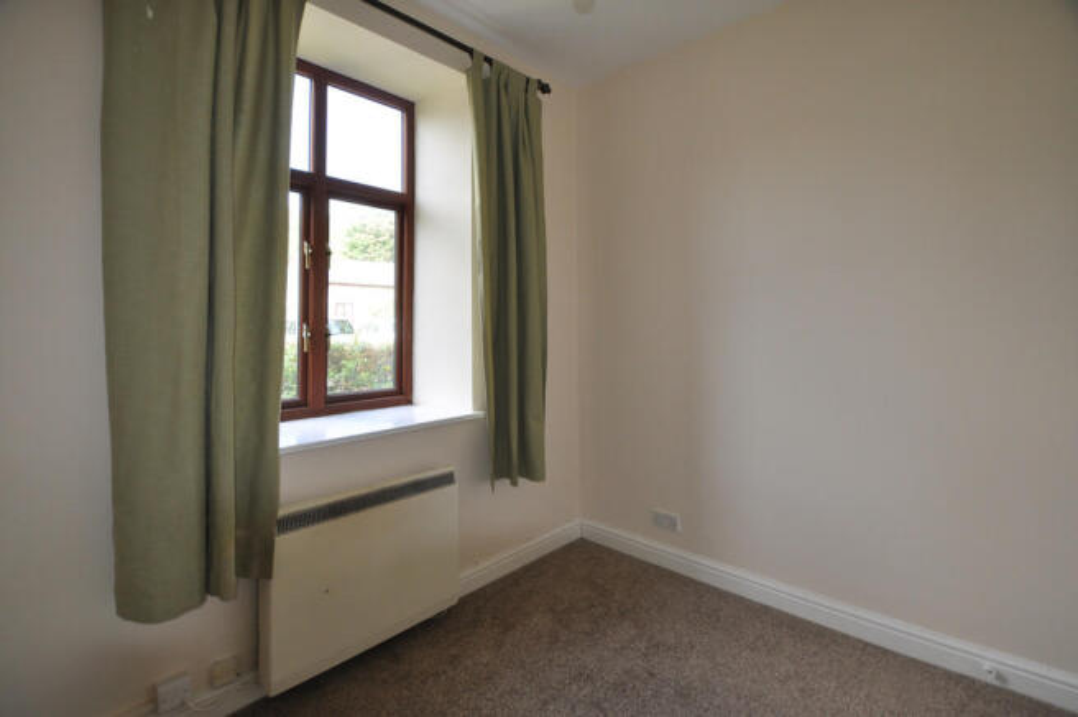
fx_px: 449
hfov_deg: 100.4
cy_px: 358
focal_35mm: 15
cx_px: 539
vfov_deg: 77.2
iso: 400
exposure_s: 1/160
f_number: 3.5
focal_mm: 10
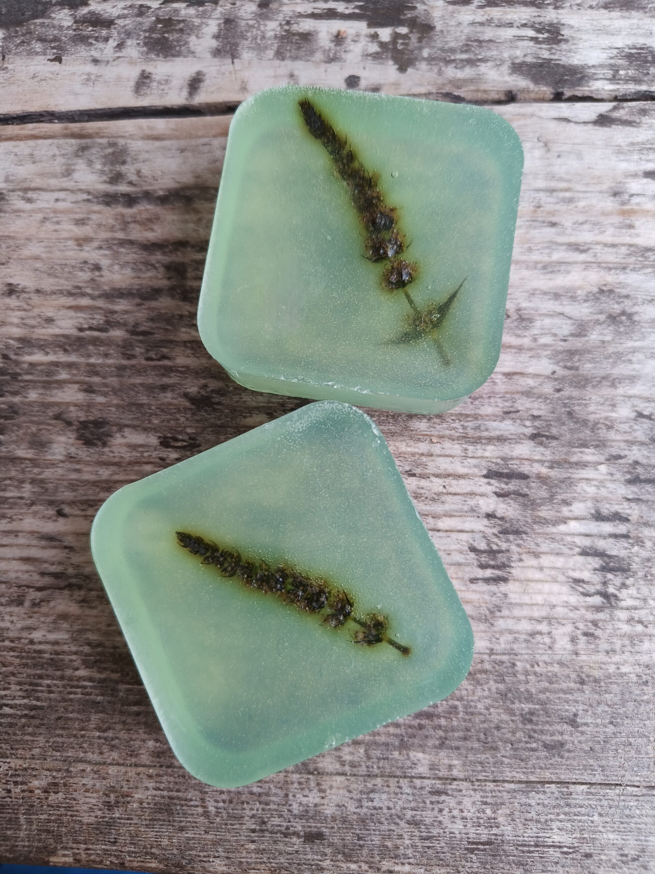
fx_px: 606
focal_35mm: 24
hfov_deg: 56.8
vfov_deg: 71.6
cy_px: 437
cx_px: 328
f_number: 1.8
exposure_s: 1/50
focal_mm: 5.59
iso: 250
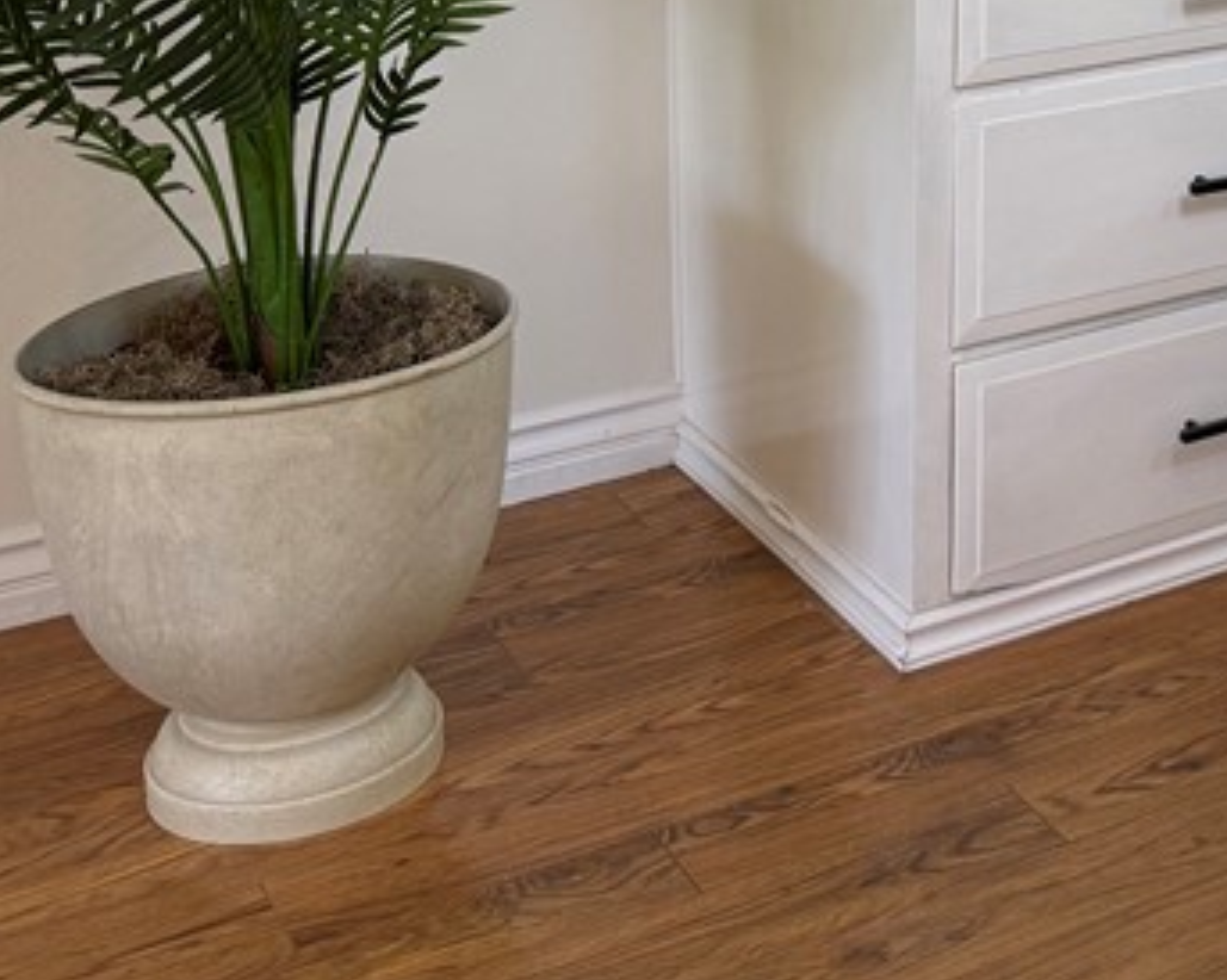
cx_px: 1649
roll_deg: -2.2
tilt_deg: -9.2
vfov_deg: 20.4
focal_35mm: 70
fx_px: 2541
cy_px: -200
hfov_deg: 23.6
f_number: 1.78
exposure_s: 1/120
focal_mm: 6.76
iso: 125
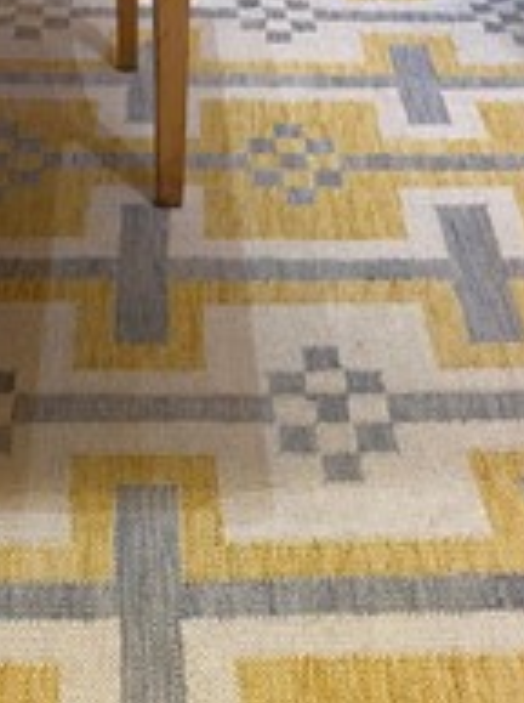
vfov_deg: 33.5
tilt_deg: -47.5
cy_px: 648
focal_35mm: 54
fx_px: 1094
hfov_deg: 26.9
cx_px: 237
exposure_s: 1/50
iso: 125
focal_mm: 4.25
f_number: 1.8
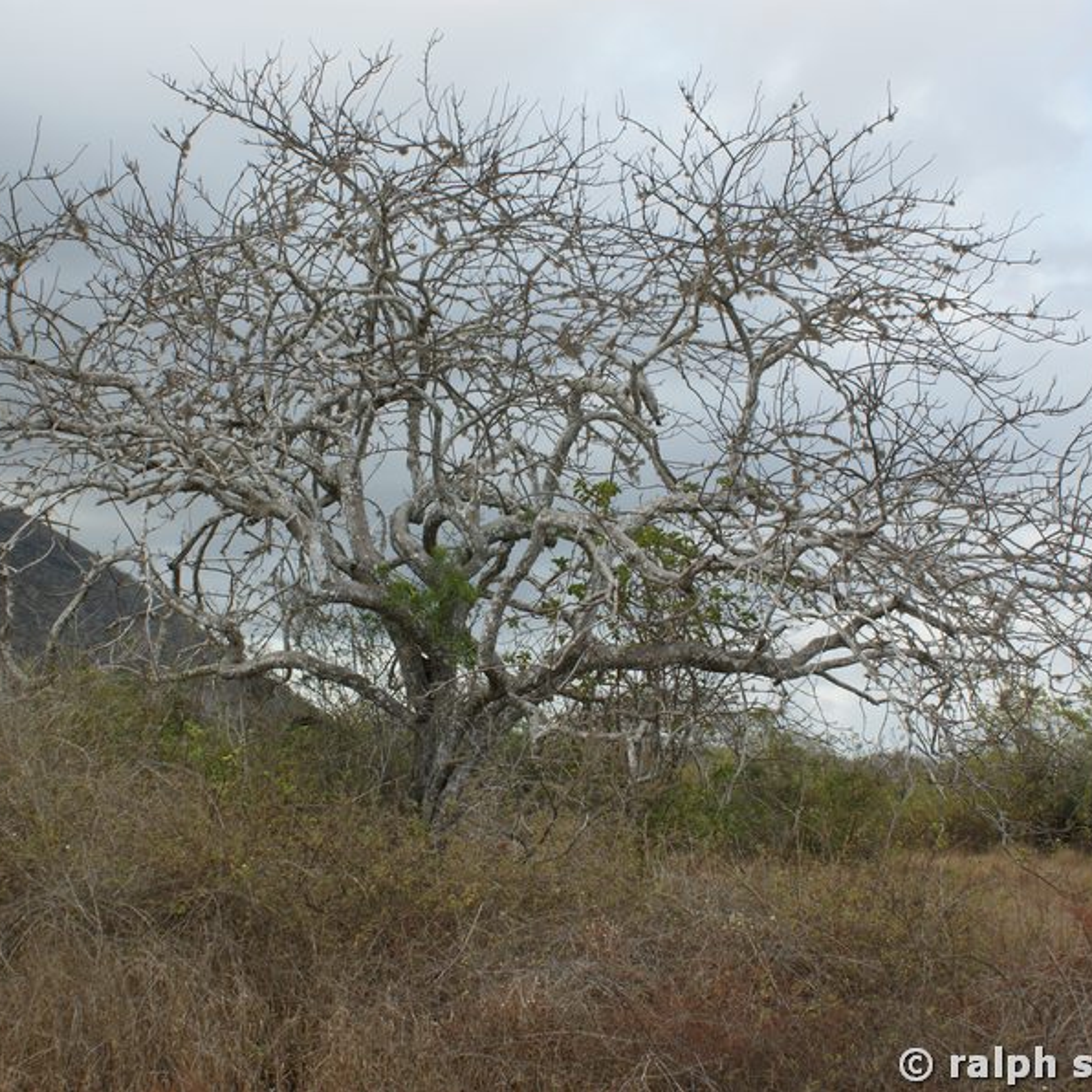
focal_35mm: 50
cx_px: 443
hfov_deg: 33.9
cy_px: 547
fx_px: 1785
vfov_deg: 34.0
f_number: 10
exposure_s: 1/80
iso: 100
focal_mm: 26
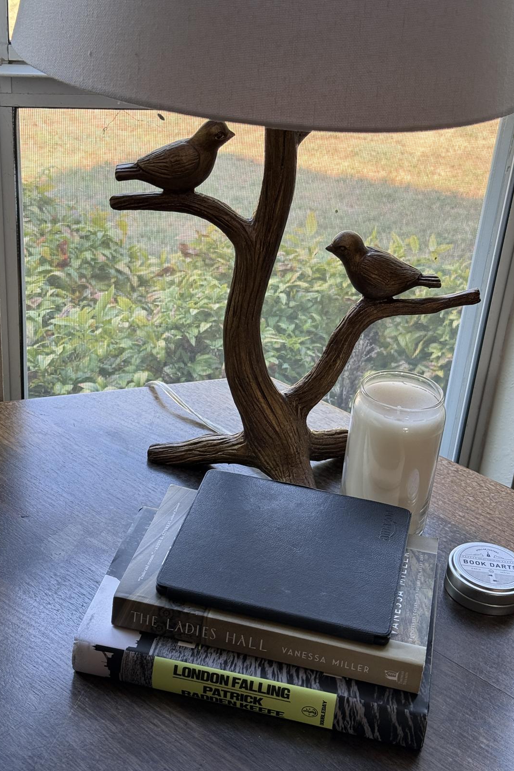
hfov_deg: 27.0
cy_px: 386
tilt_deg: -28.2
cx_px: 231
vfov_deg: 39.6
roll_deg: -4.9
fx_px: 1071
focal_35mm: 50
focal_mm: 6.76
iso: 64
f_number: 1.78
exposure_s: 1/121
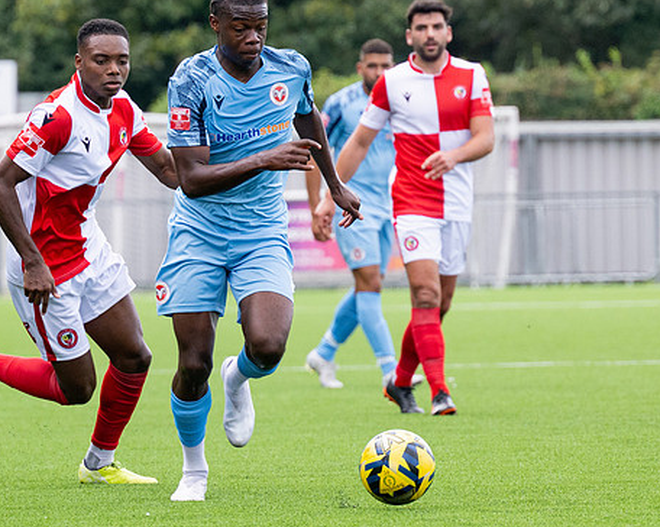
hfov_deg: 4.0
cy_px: 365
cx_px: 116
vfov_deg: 3.2
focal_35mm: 483
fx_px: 9427
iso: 400
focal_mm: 165
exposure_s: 1/1250
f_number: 4
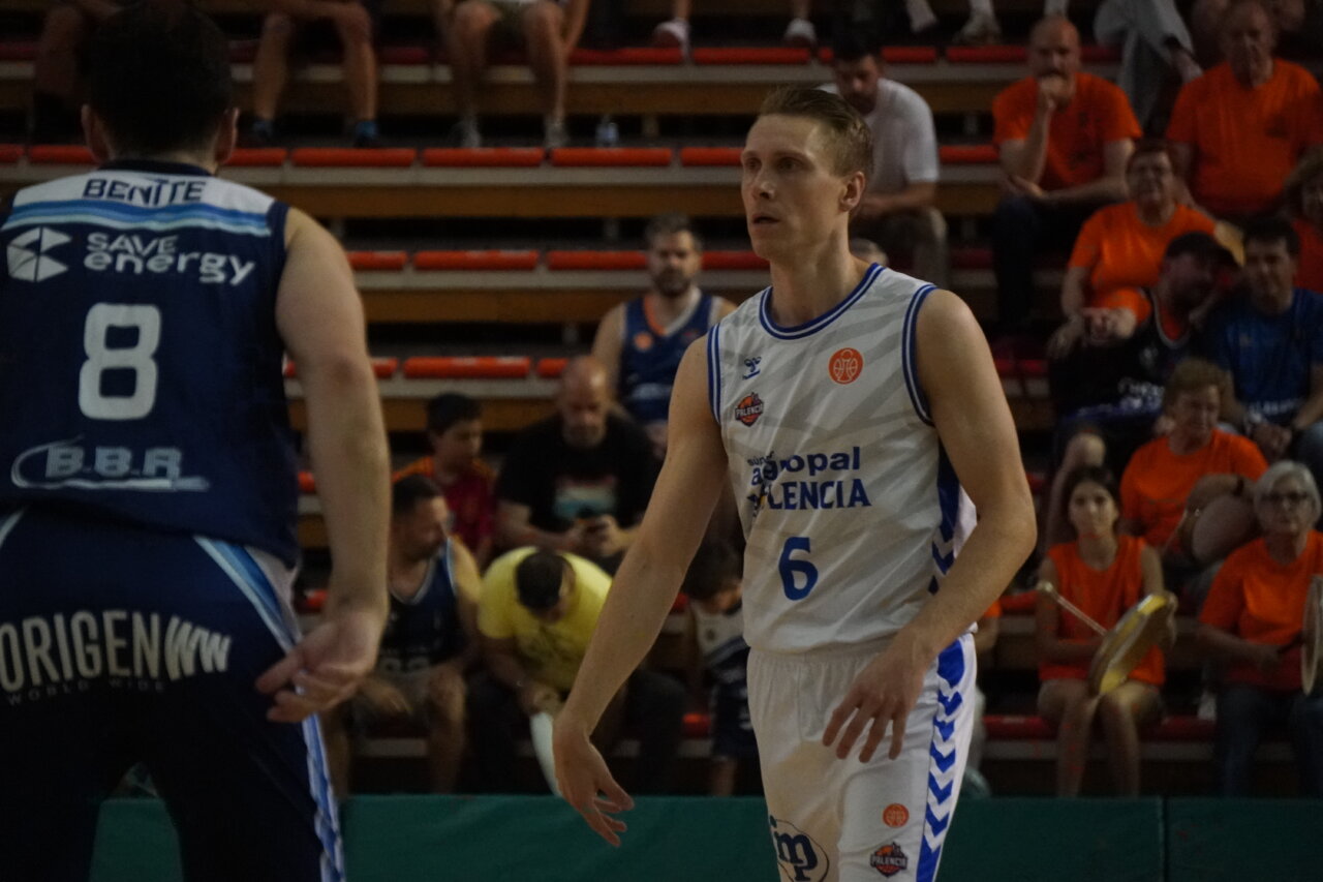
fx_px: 10968
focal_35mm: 298
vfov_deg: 4.6
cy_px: 441
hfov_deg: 6.9
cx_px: 662
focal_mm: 199
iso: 6400
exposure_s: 1/1250
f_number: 6.3
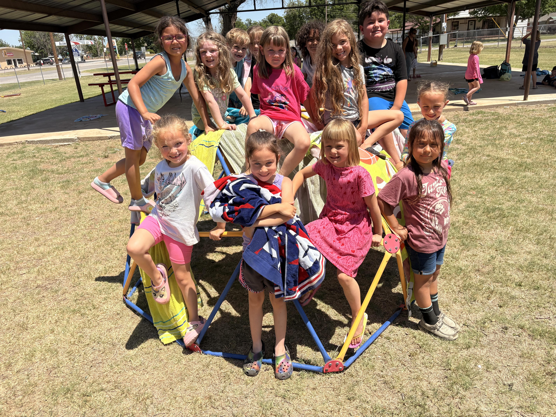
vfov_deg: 53.1
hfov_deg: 67.3
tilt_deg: -20.6
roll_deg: +4.7
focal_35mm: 26
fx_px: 418
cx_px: 278
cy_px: 208
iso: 50
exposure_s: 1/2865
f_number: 1.6
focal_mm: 5.96
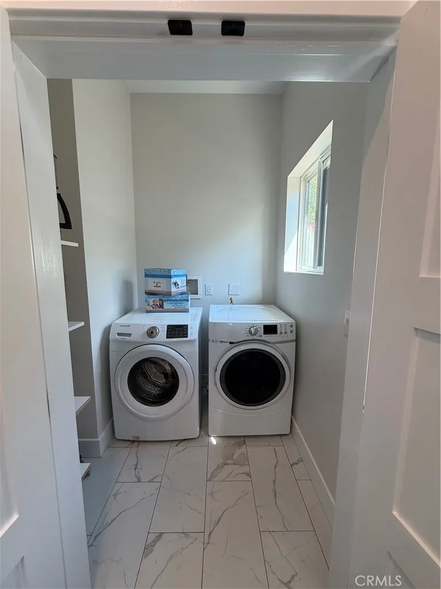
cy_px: 294
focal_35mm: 14
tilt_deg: -6.9
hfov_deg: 85.7
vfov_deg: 102.1
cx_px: 220
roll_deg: -1.1
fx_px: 238
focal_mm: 2.22
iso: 160
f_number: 2.2
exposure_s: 1/120
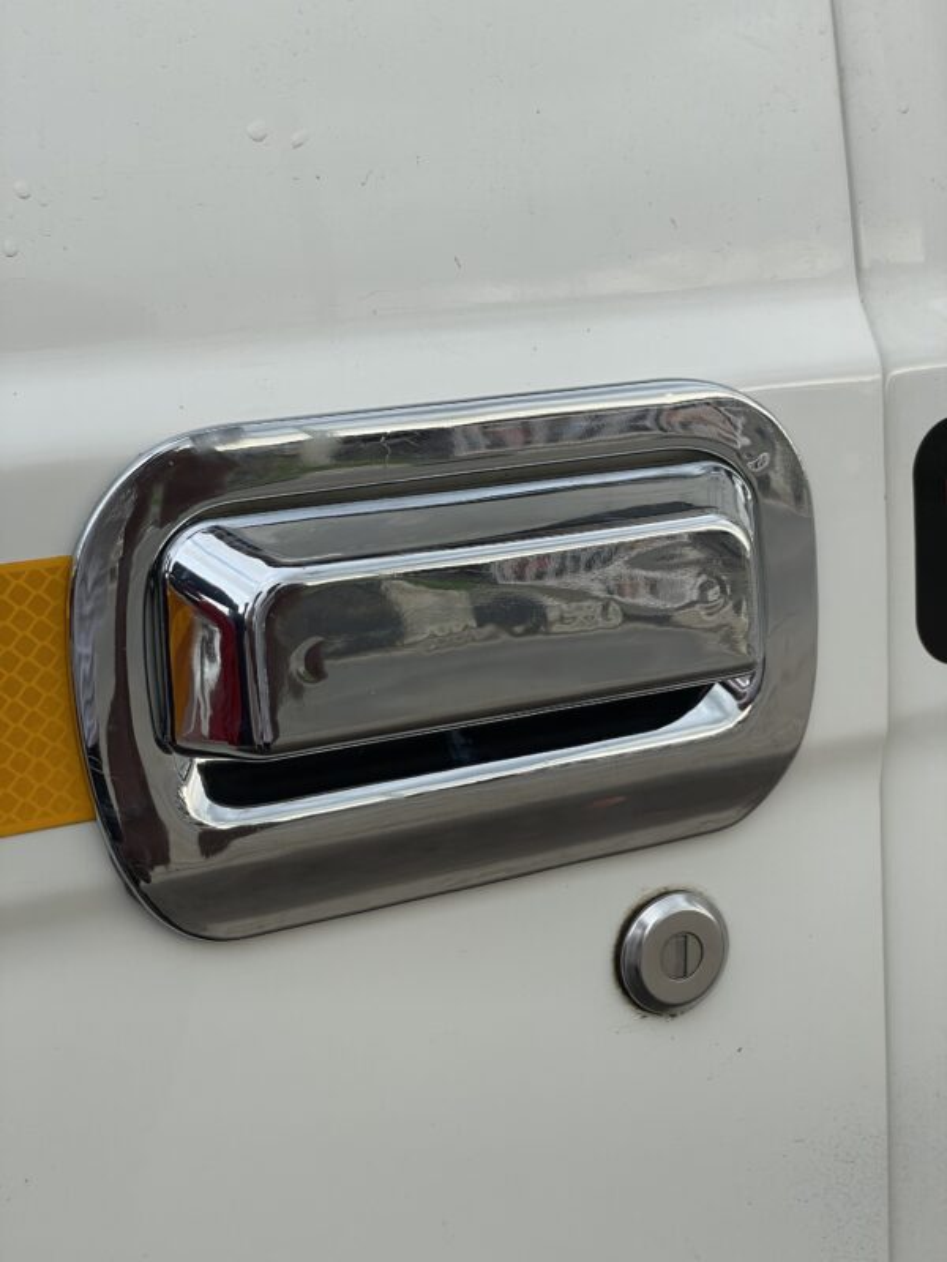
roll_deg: +0.4
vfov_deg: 36.8
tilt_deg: -11.4
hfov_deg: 28.0
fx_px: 1897
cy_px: 631
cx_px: 474
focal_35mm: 52
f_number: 2
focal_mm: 6
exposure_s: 1/99
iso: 40
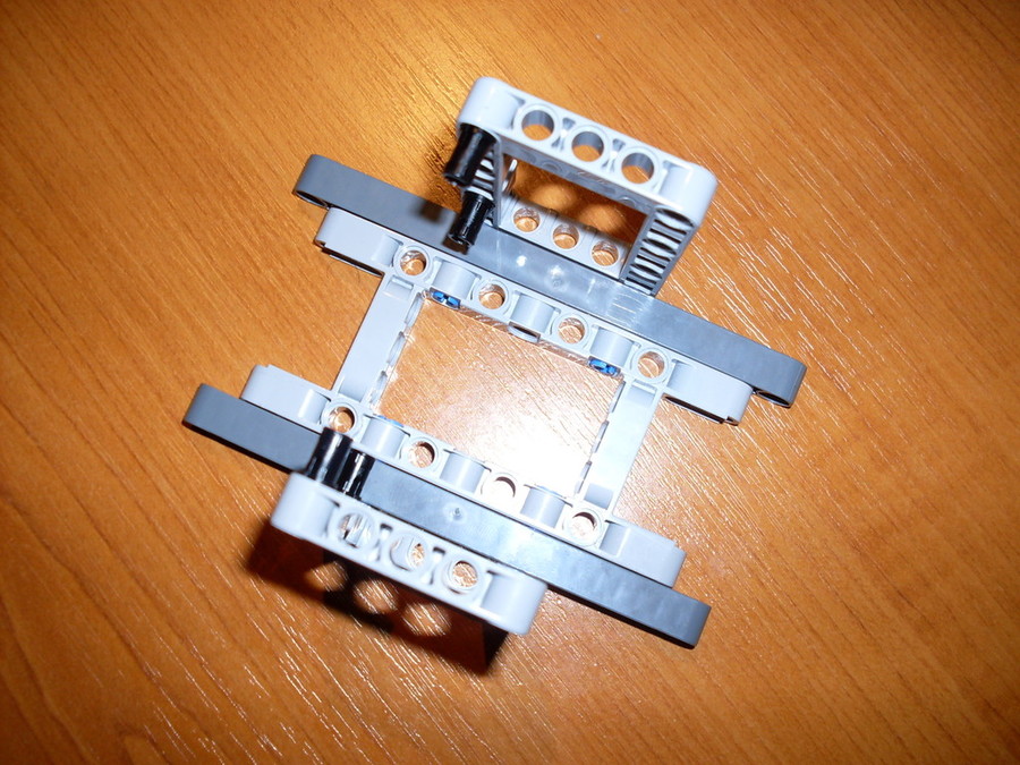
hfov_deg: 49.0
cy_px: 382
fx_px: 1120
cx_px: 510
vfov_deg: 37.7
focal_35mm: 38
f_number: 2.8
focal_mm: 6.3
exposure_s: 1/45
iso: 100
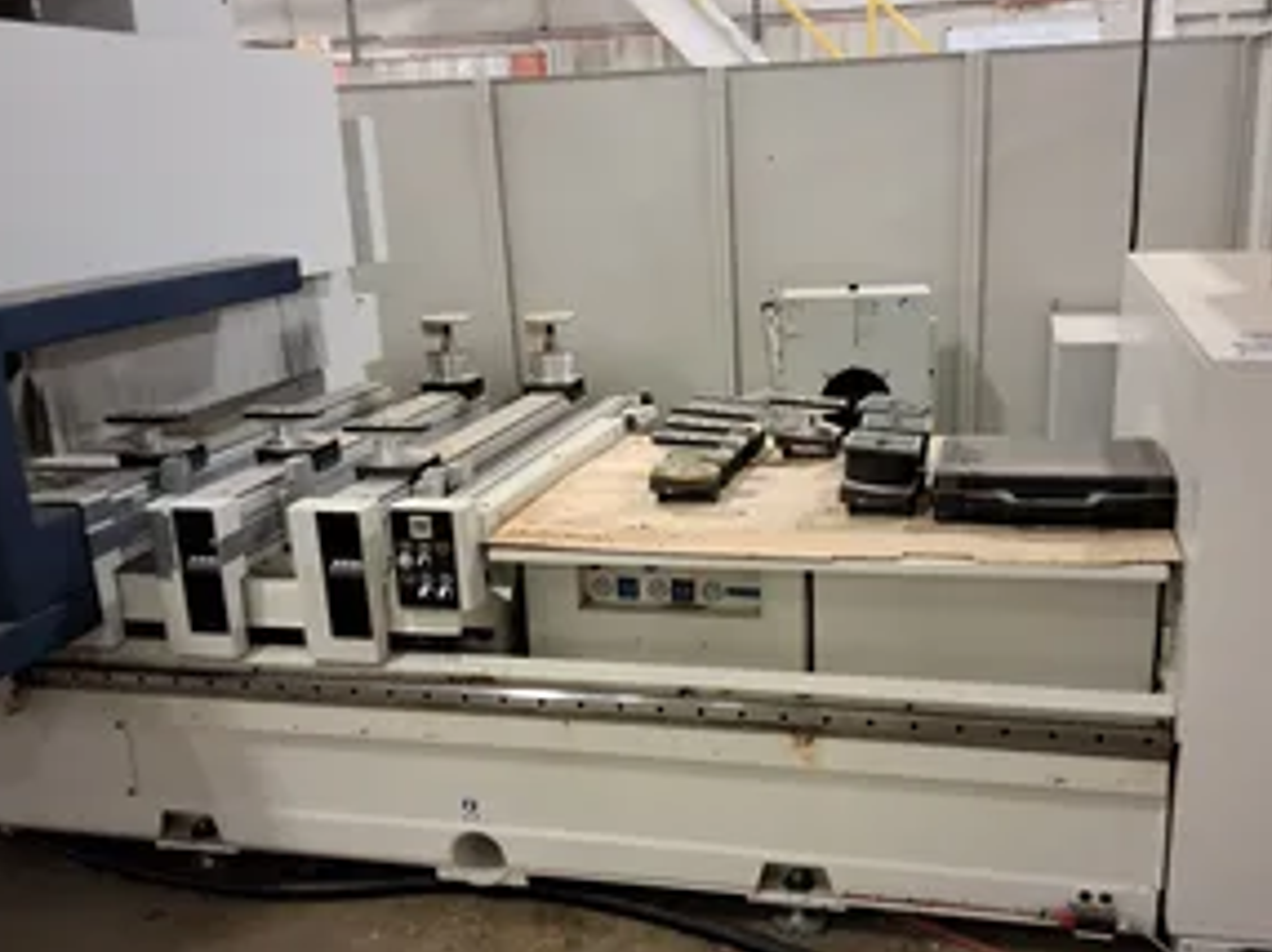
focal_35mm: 35
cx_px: 707
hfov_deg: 52.6
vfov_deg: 40.5
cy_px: 556
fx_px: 1285
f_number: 2
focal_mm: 3.08
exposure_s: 1/20
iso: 400
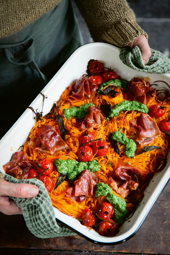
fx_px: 496
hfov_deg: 19.5
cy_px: 128
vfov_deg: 28.8
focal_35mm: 70
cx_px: 85
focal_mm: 70
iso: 25600
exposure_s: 1/80
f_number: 6.3
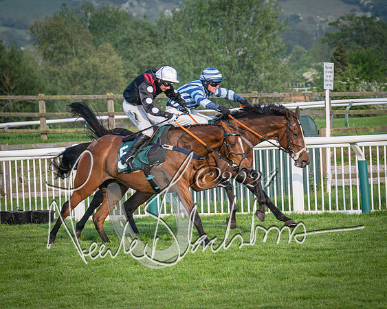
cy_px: 160
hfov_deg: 8.0
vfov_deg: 6.4
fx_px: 2749
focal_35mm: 240
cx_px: 117
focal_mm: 115
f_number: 4
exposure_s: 1/1600
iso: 400
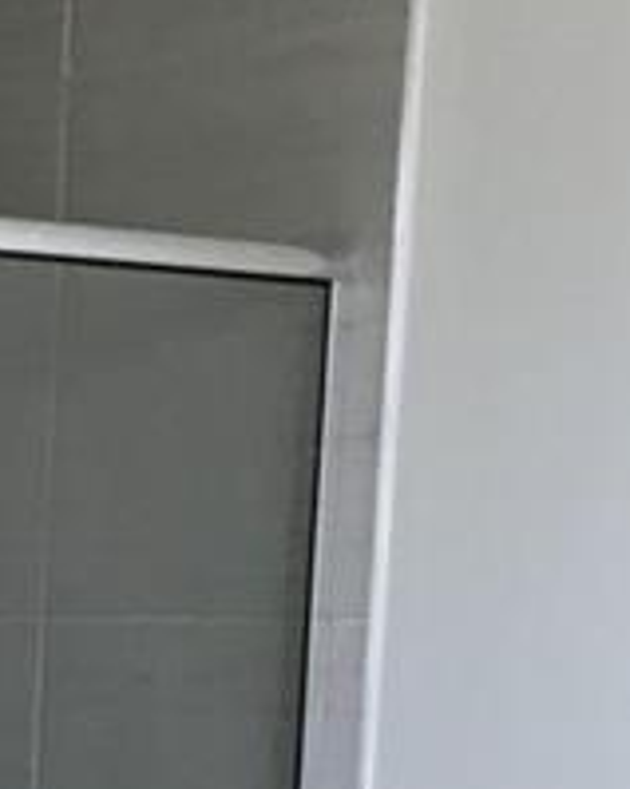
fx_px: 3849
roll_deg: -1.0
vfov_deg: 10.3
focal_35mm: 165
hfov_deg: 9.1
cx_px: -317
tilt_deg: -16.2
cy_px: 1832
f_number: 1.8
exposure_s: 1/30
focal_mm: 3.99
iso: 25
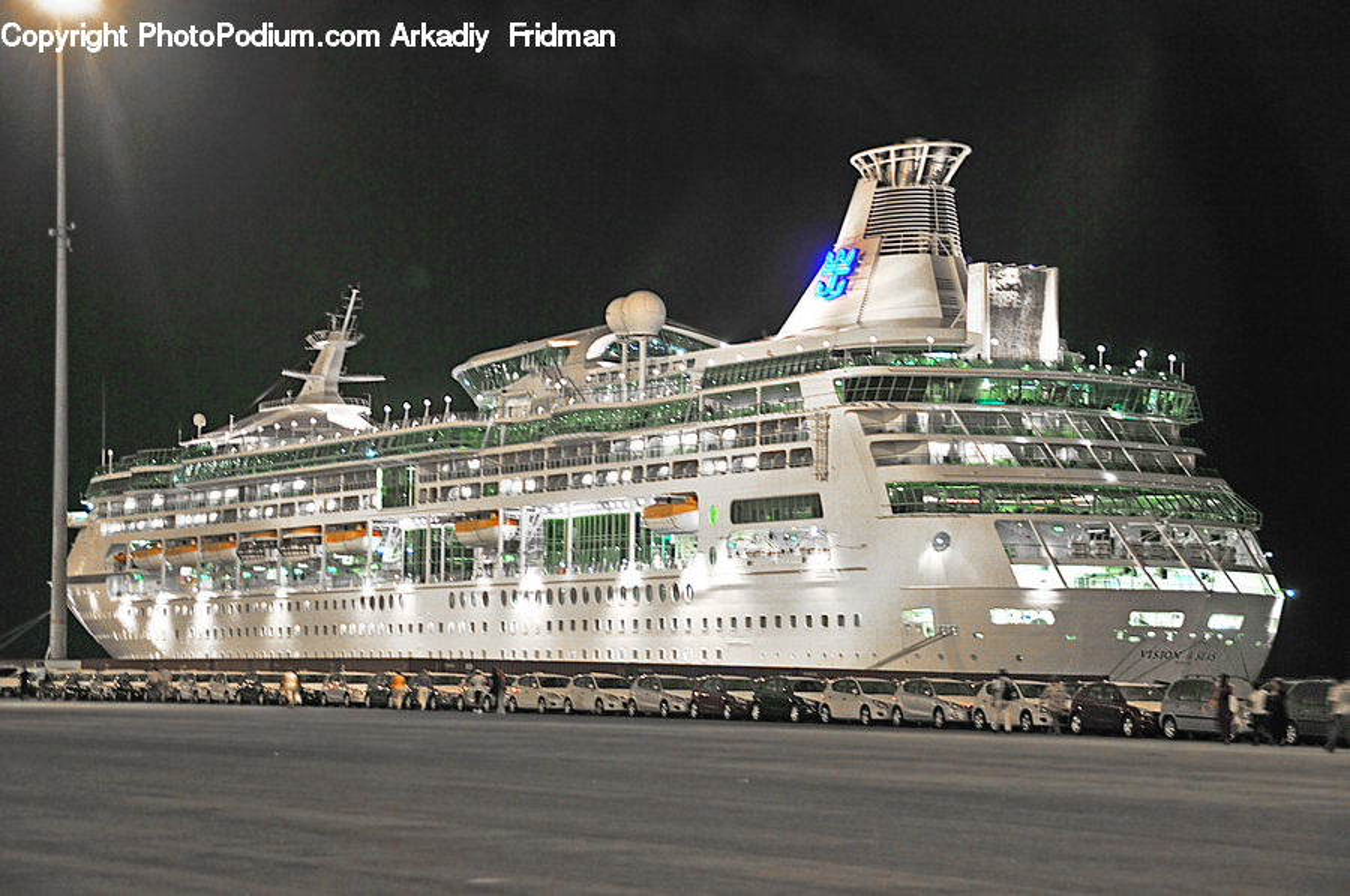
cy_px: 448
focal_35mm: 93
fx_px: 3482
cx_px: 675
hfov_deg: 21.9
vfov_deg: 14.7
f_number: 4.8
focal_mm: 62
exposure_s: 1/5
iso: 400
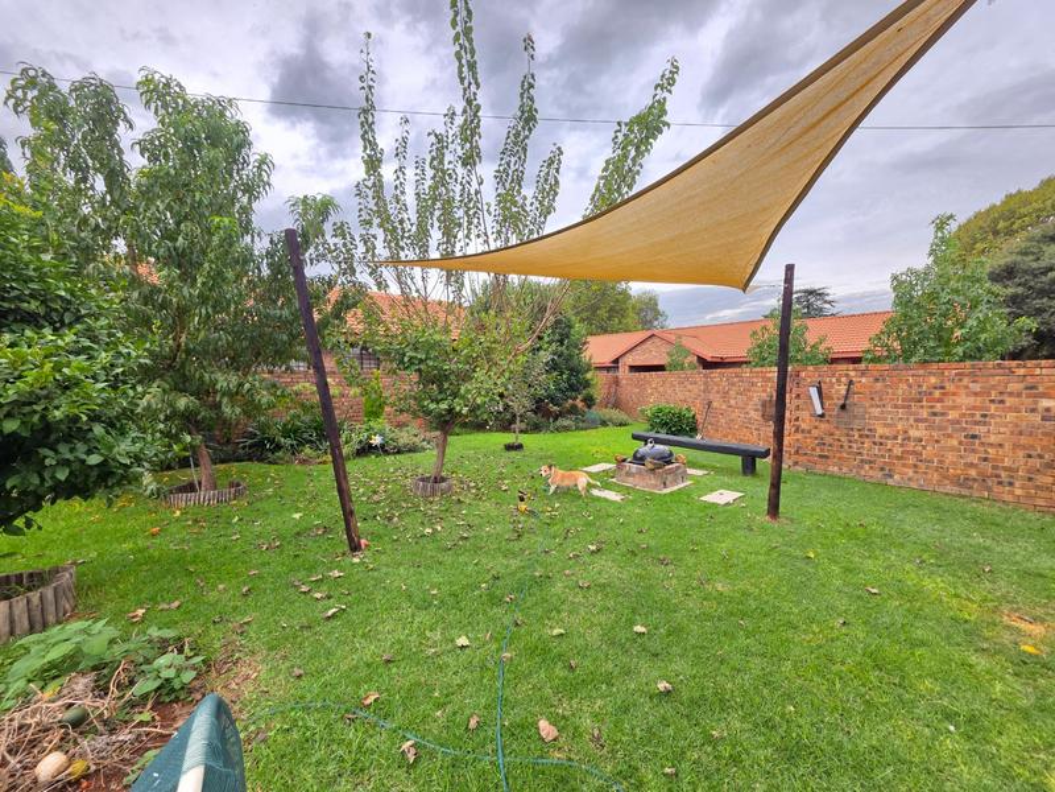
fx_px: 396
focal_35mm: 13
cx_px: 528
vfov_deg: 89.9
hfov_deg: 106.2
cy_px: 396
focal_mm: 2.2
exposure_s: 1/100
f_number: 1.9
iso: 20
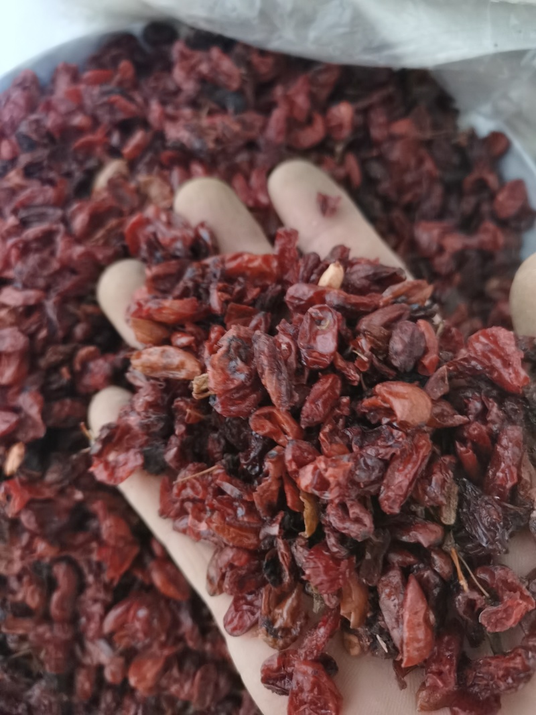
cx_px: 268
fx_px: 558
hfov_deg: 51.3
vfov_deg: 65.3
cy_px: 358
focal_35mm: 27
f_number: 1.8
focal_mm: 5.58
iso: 800
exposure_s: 1/18
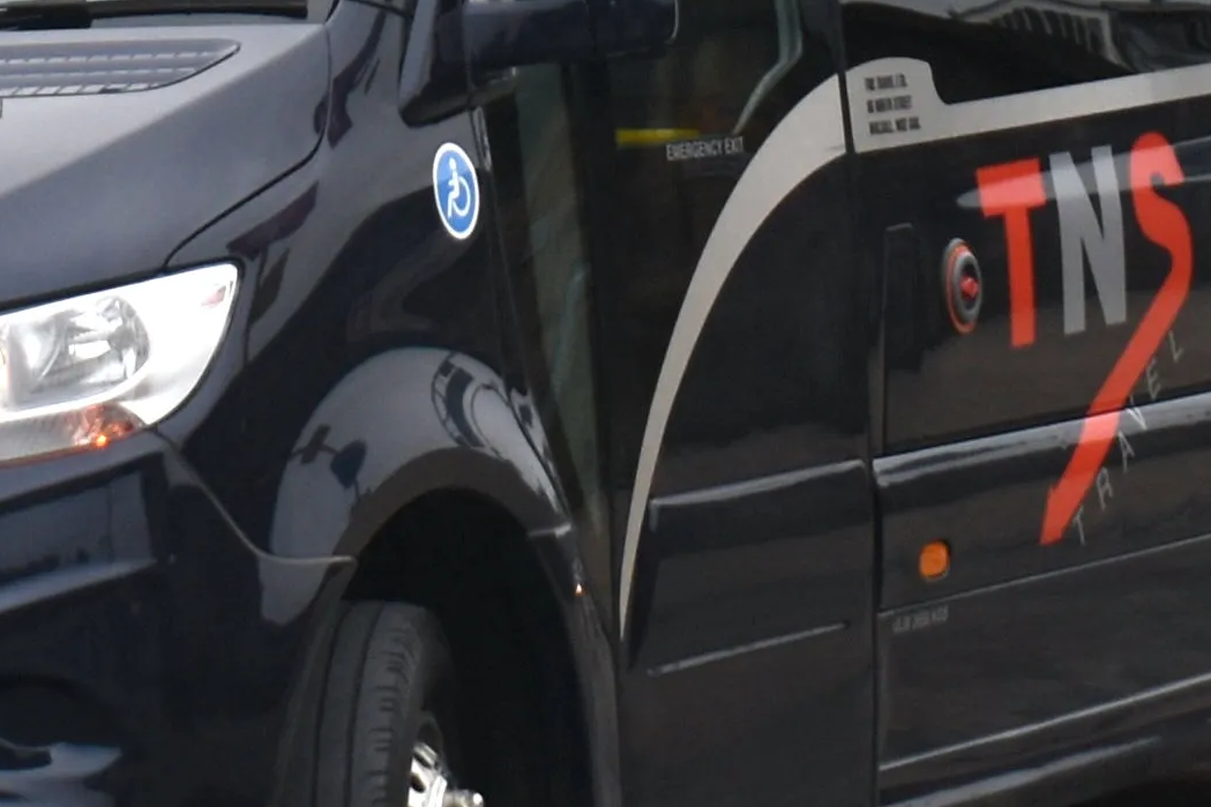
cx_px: 16
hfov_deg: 11.1
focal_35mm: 184
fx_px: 6187
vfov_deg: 7.4
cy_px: -225
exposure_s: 1/500
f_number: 4.2
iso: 250
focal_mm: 31
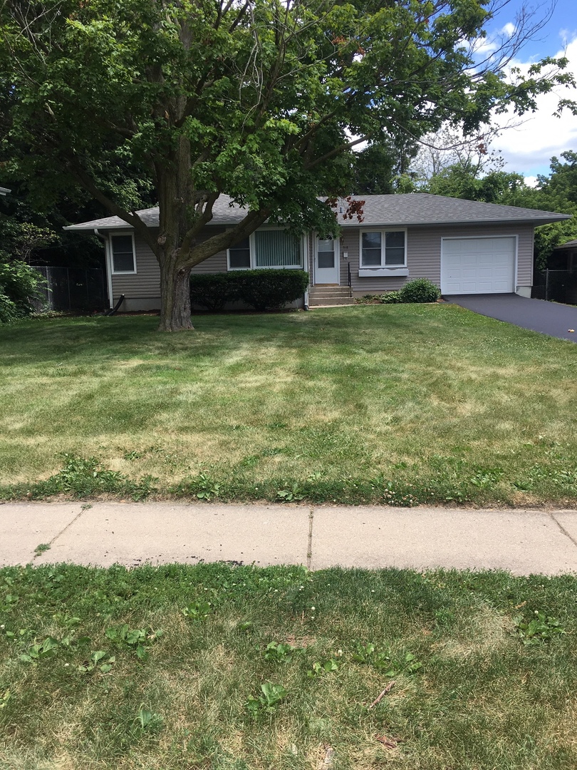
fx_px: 645
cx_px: 288
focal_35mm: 29
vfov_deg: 61.7
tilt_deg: -9.9
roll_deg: +1.6
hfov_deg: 48.2
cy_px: 385
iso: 25
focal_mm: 4.15
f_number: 2.2
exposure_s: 1/705
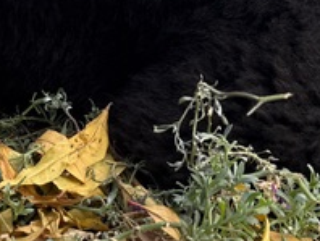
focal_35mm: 124
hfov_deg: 15.4
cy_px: 27
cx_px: -53
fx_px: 1148
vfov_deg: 11.9
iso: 80
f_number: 1.78
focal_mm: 6.76
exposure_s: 1/772
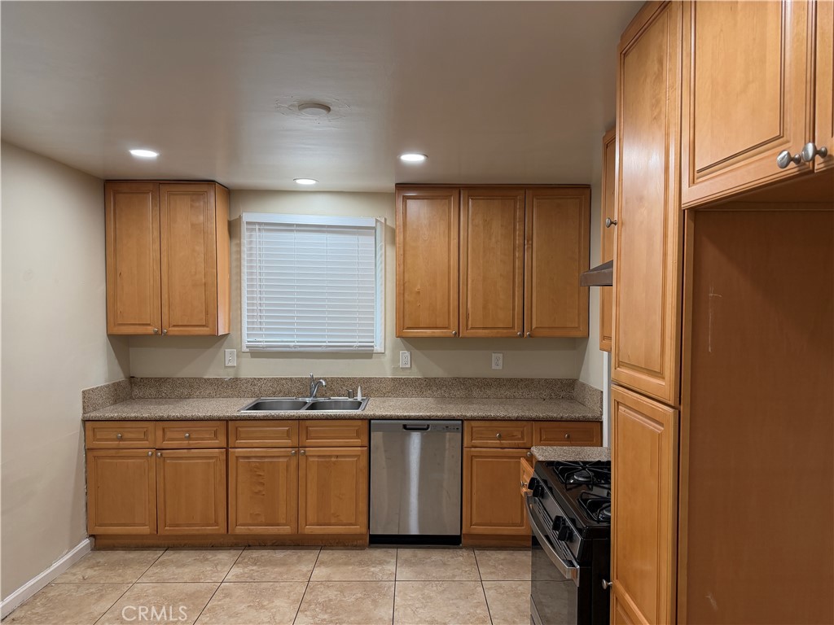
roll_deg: +0.1
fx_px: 578
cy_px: 312
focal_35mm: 24
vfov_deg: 56.8
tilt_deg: -2.3
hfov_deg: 71.6
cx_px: 417
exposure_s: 1/120
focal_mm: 6.76
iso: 200
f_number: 1.78
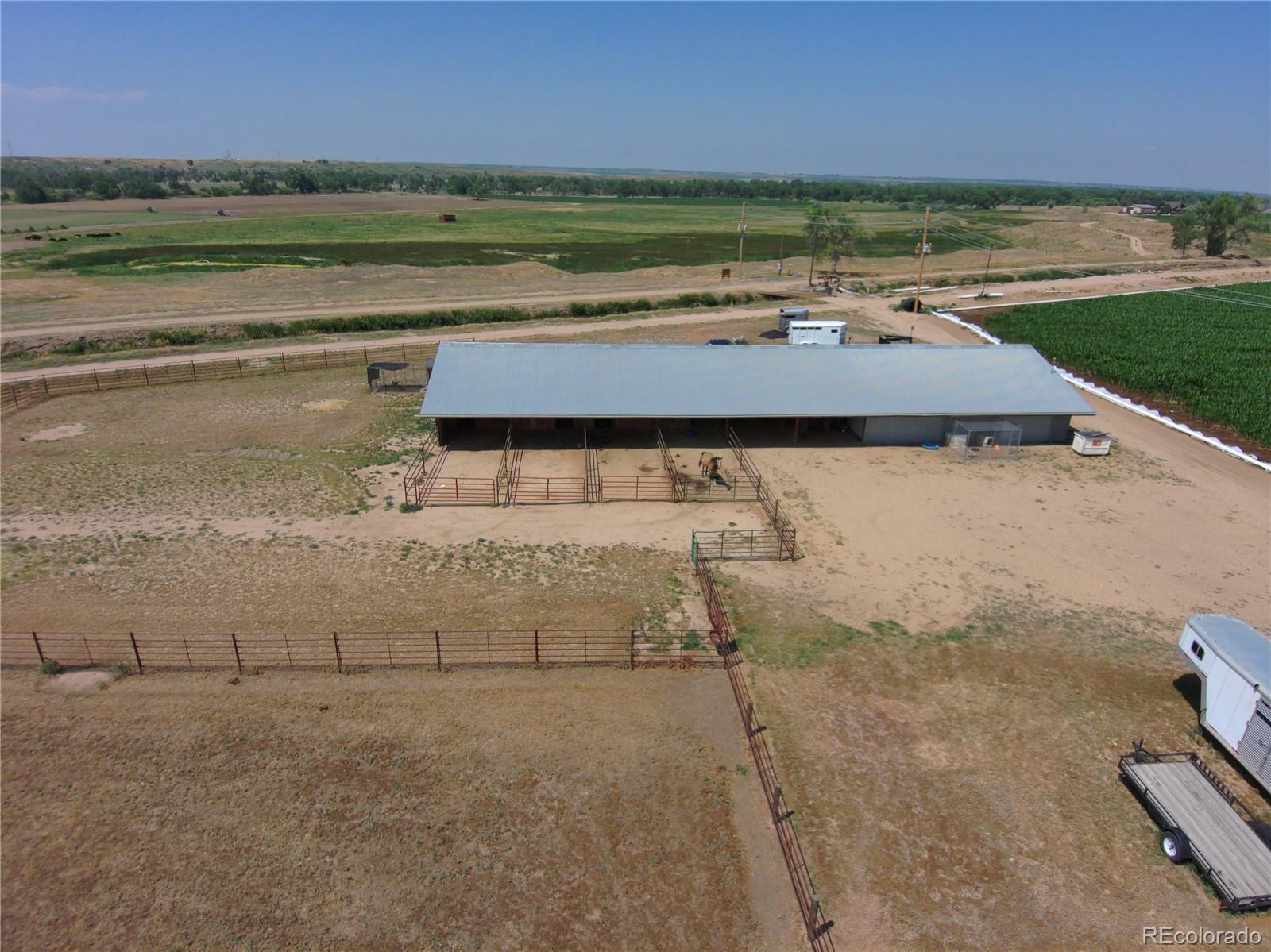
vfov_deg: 63.4
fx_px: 771
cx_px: 636
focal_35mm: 21
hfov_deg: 79.0
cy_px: 476
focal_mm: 3.7
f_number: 2.8
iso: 201
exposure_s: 1/120
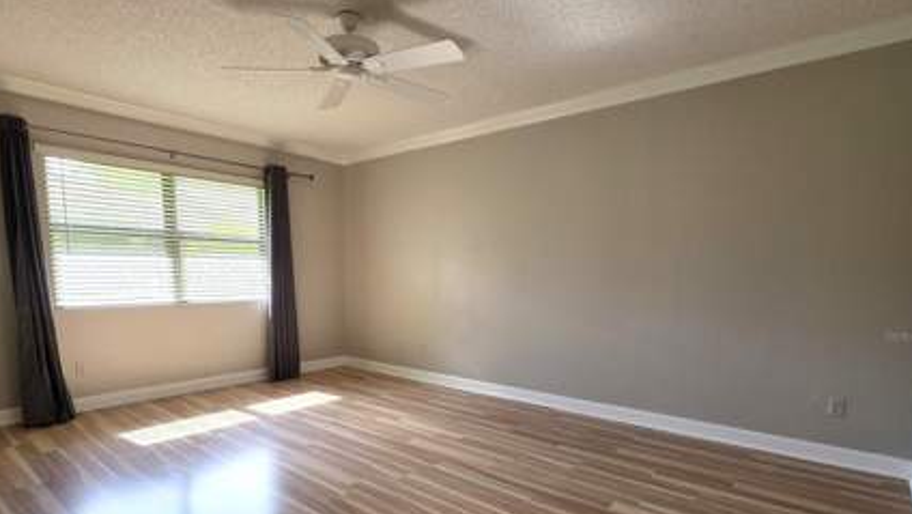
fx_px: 387
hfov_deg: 99.2
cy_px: 334
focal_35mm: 16
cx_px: 428
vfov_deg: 65.7
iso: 80
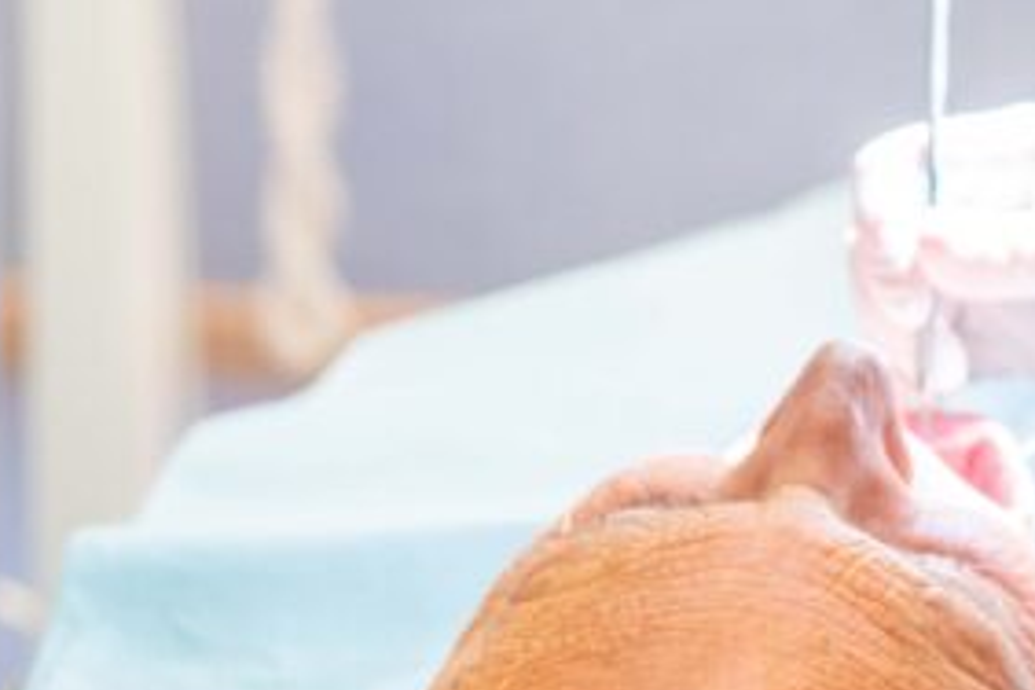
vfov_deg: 10.3
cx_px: 1530
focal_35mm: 127
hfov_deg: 15.0
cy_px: -464
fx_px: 3651
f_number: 2.2
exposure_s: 1/320
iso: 800
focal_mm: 35
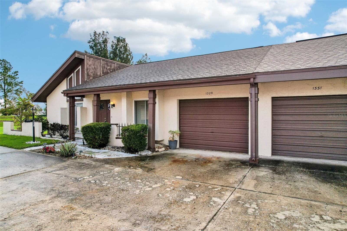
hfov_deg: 78.6
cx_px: 174
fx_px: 212
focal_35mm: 22
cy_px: 116
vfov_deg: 57.2
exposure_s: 1/250
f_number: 2.8
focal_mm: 8.4
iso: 110
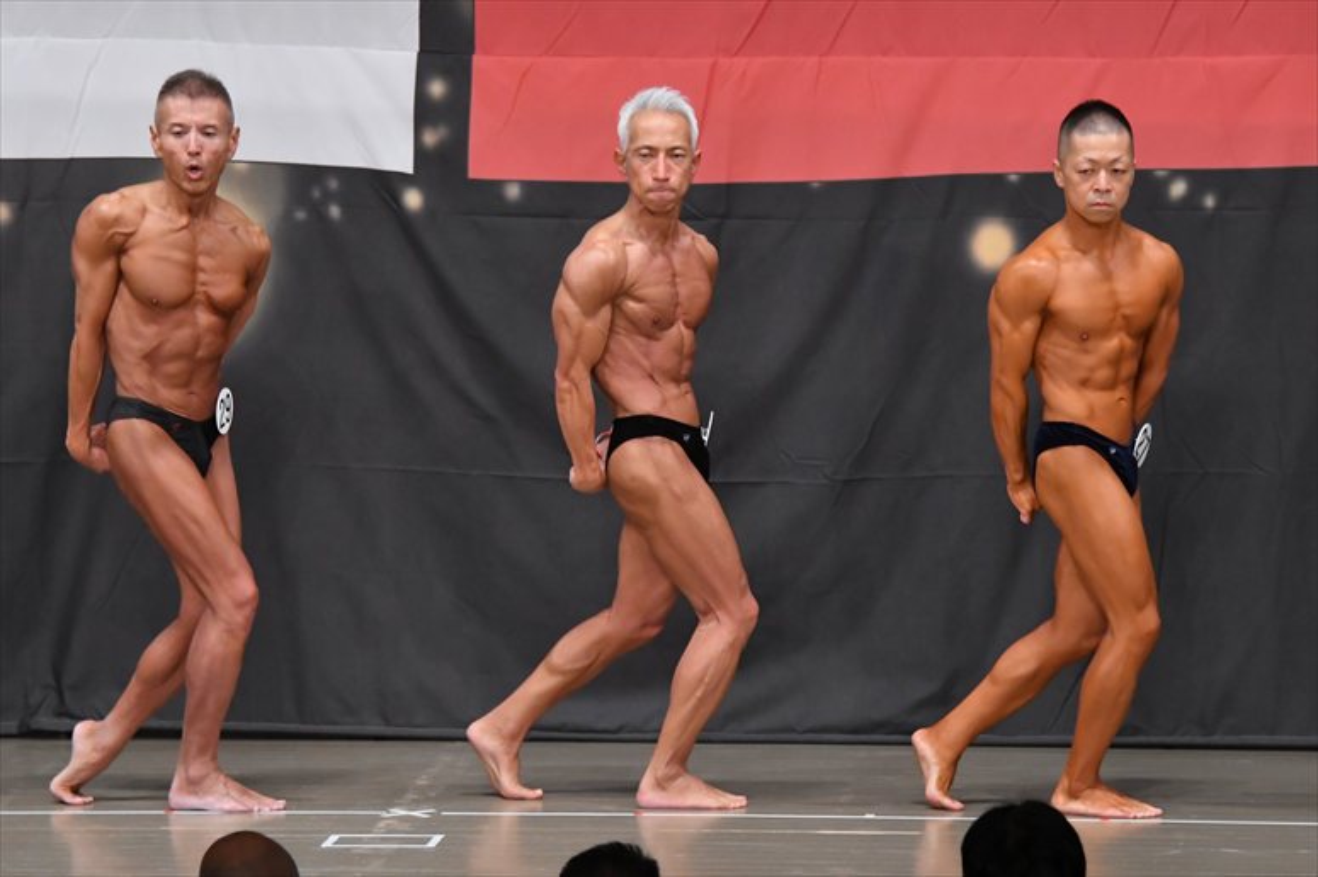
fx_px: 8782
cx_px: 659
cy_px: 438
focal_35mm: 240
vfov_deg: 5.7
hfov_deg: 8.6
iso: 5000
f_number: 5.6
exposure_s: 1/400
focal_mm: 160
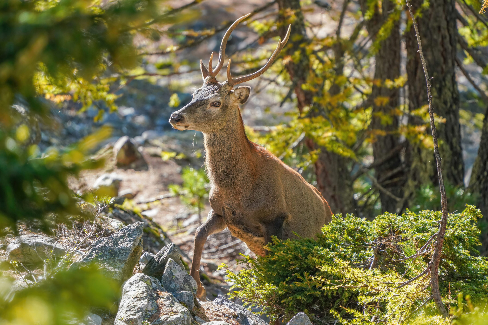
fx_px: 8134
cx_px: 244
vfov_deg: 2.3
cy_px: 162
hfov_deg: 3.4
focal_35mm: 600
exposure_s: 1/640
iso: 1000
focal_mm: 600
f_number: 6.3
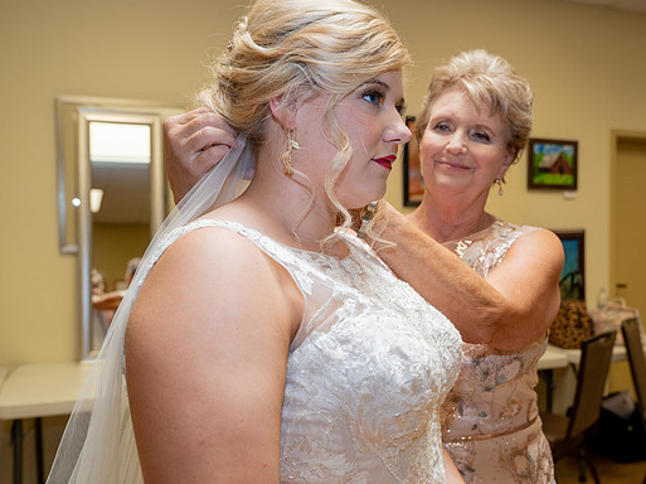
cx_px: 359
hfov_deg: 50.1
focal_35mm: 37
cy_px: 243
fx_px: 690
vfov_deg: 38.6
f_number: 5
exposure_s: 1/200
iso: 1600
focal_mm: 34
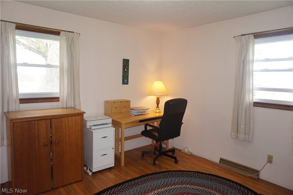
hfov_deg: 73.8
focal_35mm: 24
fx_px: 195
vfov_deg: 53.1
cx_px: 146
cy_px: 98
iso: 250
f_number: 4
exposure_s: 1/60
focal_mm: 16
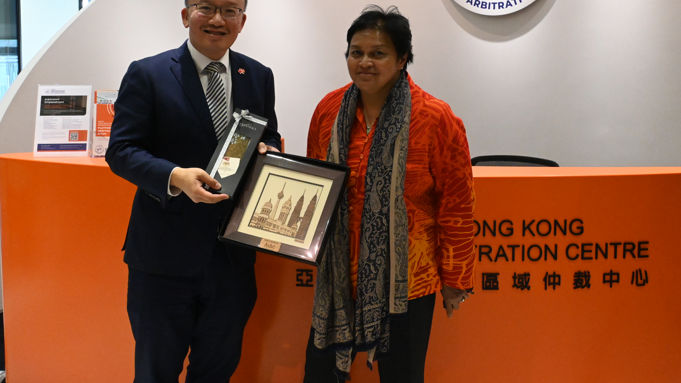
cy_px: 108
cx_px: 362
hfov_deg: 47.6
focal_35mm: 43
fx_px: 771
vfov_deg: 27.6
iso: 5000
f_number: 7.1
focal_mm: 21
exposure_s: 1/250
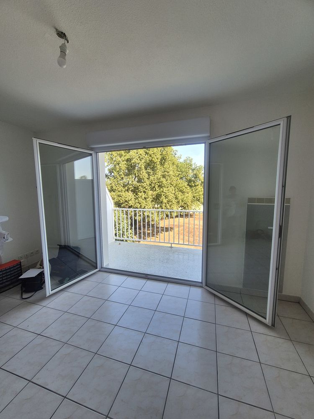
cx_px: 157
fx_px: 157
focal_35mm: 13
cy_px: 210
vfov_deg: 106.2
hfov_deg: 89.9
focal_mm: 2.2
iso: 50
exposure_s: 1/317
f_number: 2.2
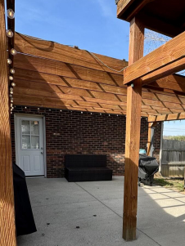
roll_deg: -1.7
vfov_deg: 56.6
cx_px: 148
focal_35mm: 31
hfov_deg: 43.3
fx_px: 221
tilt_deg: -7.4
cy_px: 171
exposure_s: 1/720
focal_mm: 2.22
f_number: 2.2
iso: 40
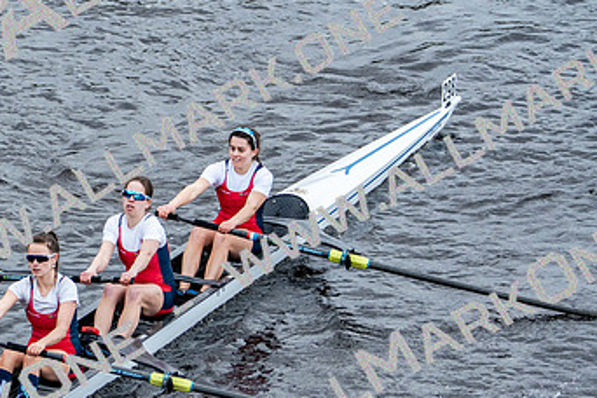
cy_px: 317
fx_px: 7478
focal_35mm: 451
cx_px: 94
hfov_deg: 4.6
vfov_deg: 3.0
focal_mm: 266
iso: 1600
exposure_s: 1/1250
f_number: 5.6
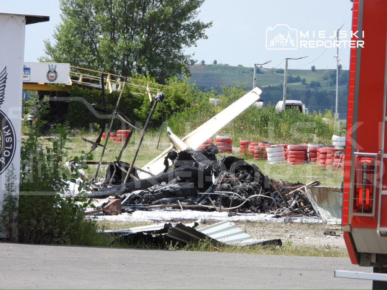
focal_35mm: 275
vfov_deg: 5.4
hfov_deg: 7.2
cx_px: 194
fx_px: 3074
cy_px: 145
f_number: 4.5
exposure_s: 1/500
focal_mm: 49.5
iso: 100
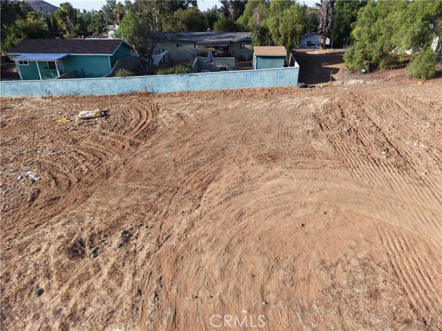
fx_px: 306
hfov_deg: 71.6
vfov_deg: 56.8
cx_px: 221
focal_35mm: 24
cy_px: 166
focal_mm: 8.67
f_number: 1.8
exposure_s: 1/2000
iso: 100
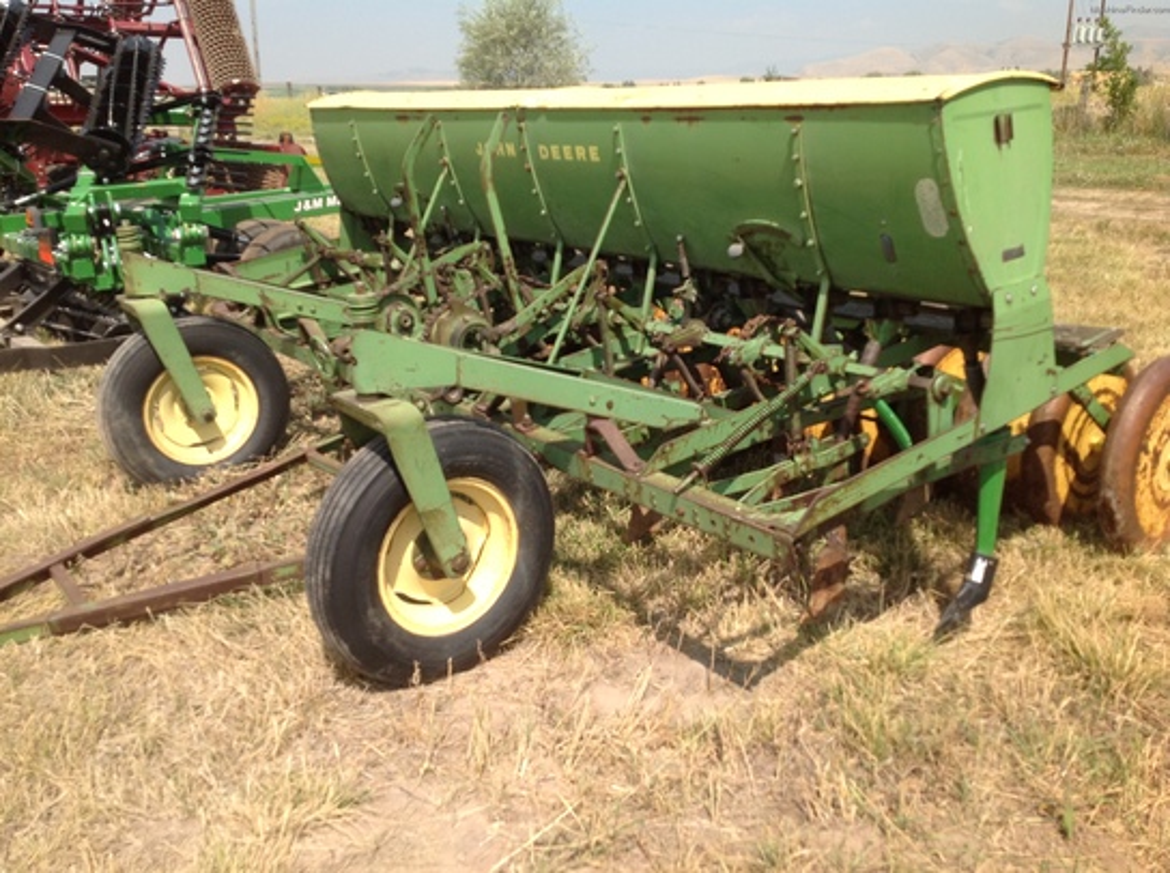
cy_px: 436
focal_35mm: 35
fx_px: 1181
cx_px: 585
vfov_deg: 40.6
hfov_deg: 52.7
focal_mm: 4.28
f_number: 2.4
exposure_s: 1/1374
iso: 80
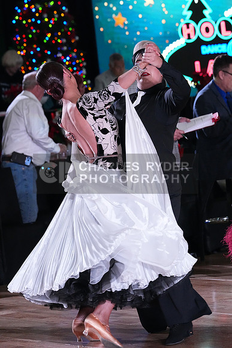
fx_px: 1932
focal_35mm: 200
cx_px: 116
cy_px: 174
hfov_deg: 6.9
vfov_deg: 10.3
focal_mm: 200
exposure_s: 1/400
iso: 10000
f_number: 7.1
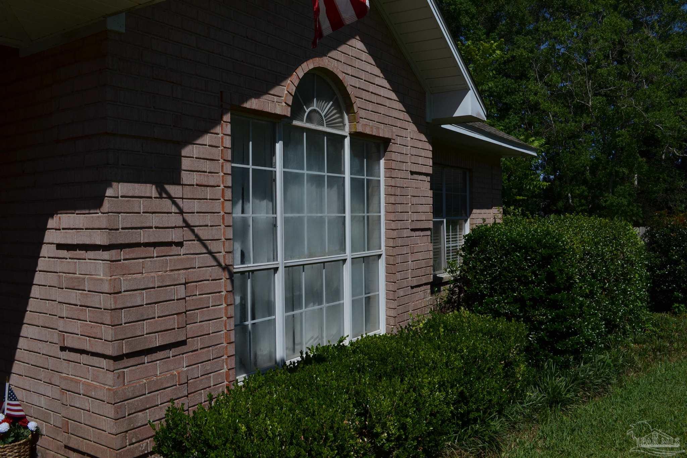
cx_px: 344
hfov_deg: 61.9
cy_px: 229
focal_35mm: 30
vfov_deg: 43.6
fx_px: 572
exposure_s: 1/1250
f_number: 8
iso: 100
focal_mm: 20
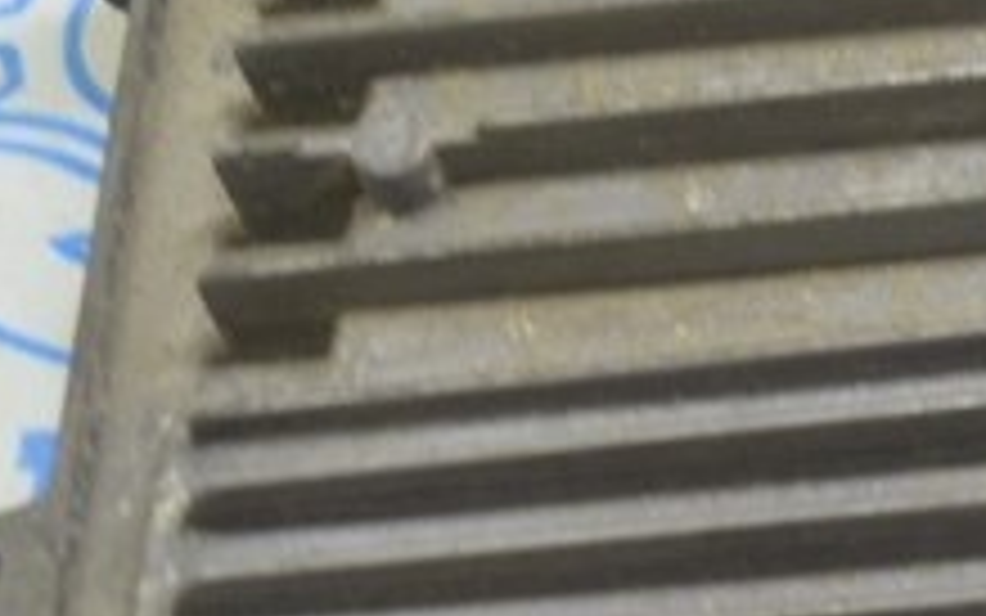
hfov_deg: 10.3
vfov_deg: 6.5
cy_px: 34
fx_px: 5376
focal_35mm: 200
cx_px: 1180
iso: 400
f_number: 5.6
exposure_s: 1/20
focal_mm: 28
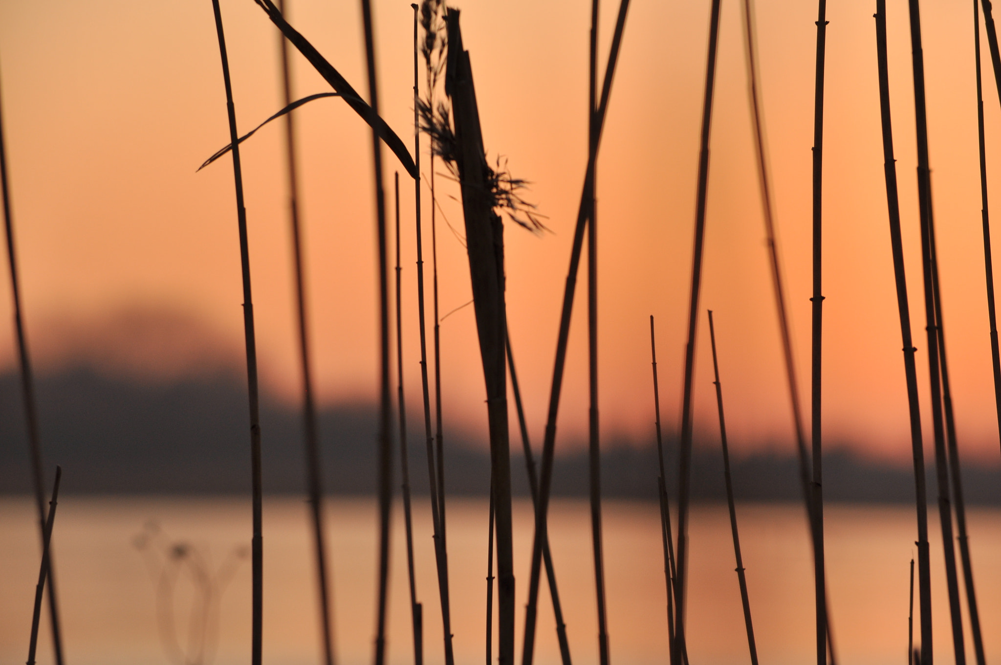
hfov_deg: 12.5
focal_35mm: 165
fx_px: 4582
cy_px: 332
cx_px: 500
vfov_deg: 8.3
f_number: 8
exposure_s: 1/125
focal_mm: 110
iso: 200
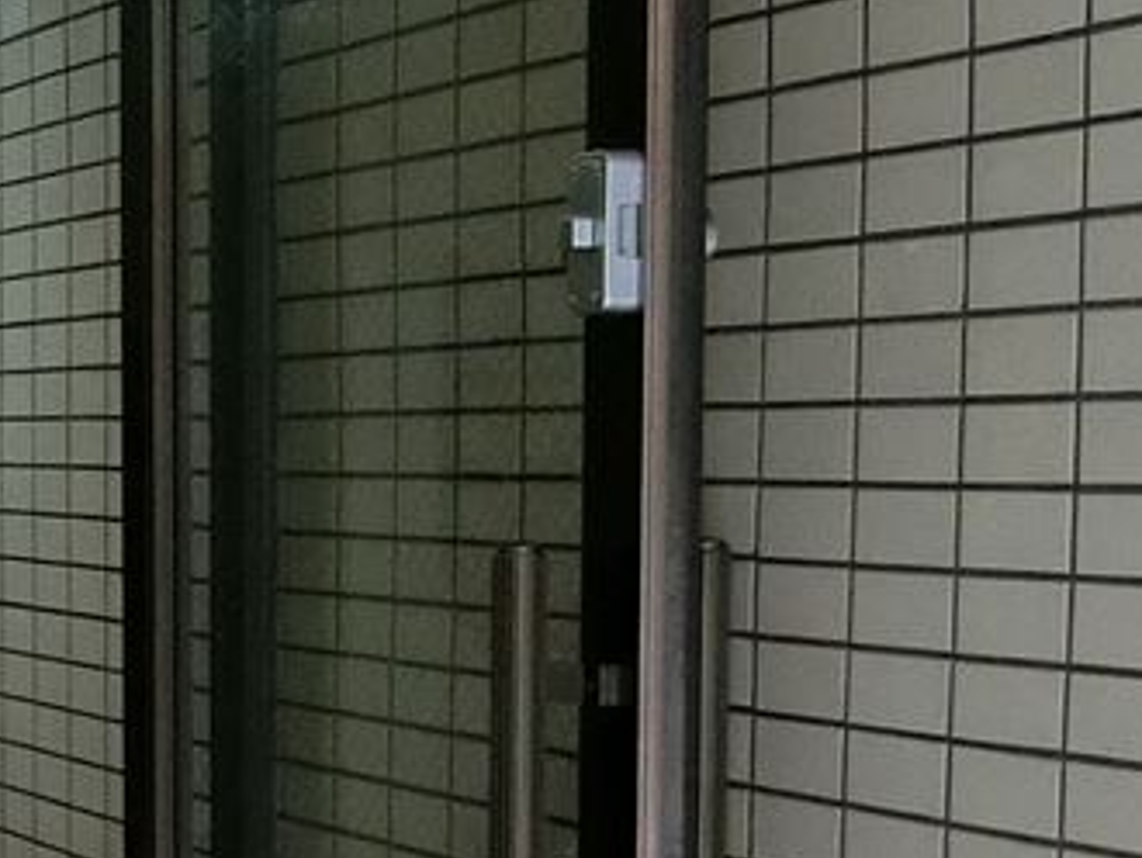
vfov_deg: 15.9
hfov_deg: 20.2
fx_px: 3037
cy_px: 789
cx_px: -166
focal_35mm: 92
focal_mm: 4.06
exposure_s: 1/30
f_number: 2.7
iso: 500
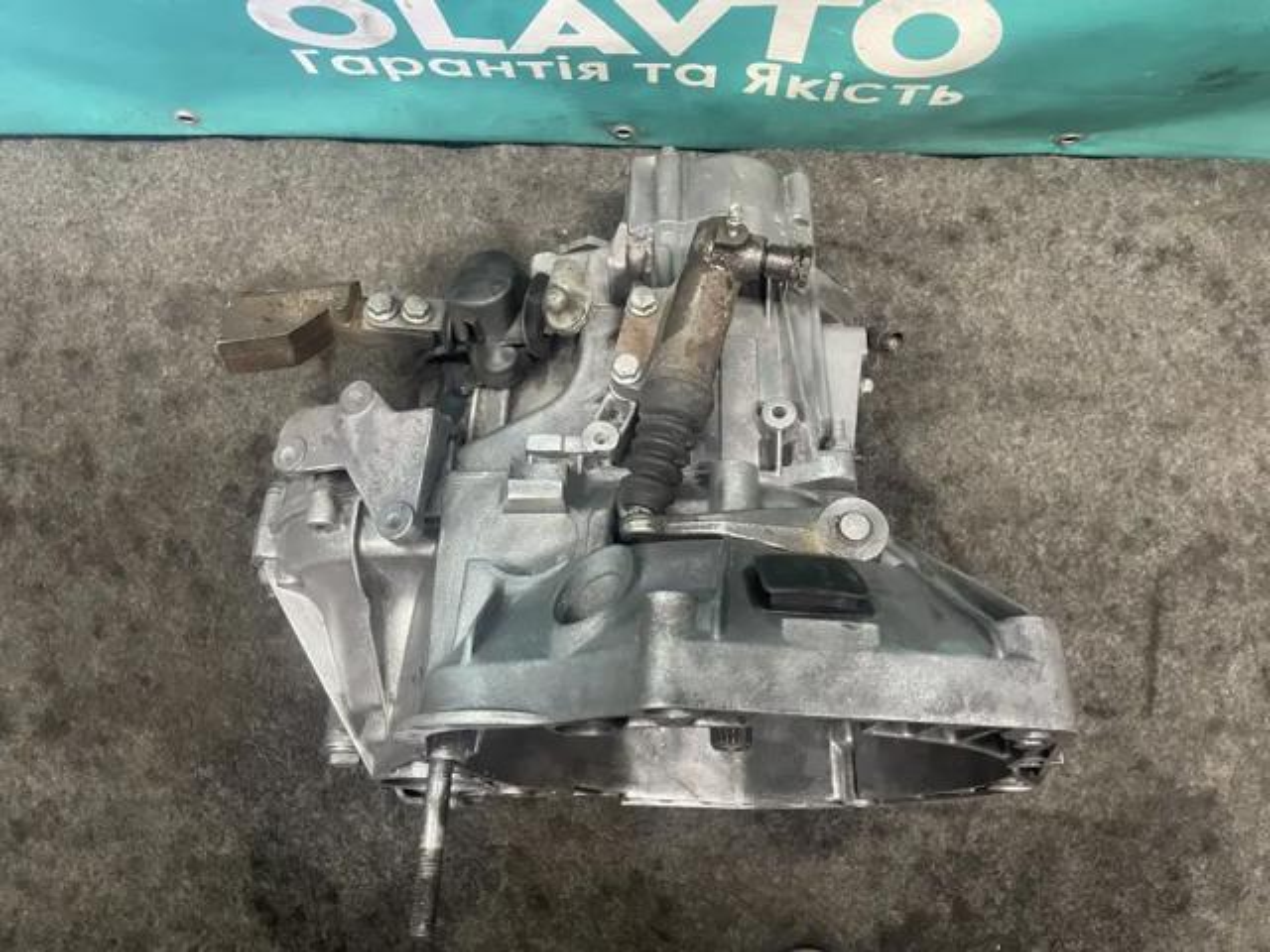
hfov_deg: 67.3
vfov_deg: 53.1
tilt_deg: -87.3
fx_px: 954
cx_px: 635
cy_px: 476
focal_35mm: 26
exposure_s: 1/50
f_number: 1.6
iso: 400
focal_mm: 4.2
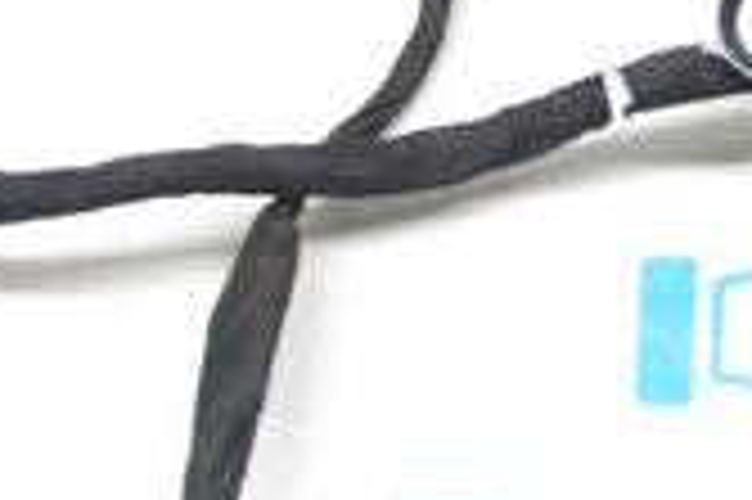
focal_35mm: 221
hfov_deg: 9.0
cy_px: -403
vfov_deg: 6.1
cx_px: 1193
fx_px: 4612
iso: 1600
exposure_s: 1/250
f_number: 4
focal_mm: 24
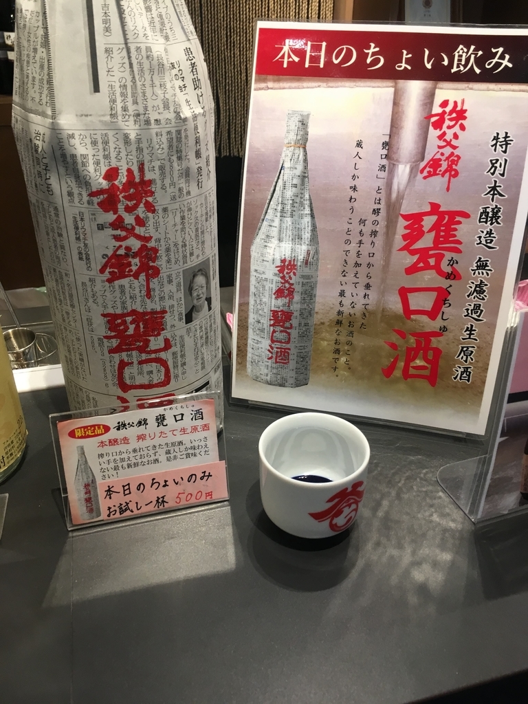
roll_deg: -1.4
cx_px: 264
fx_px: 590
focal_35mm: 29
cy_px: 352
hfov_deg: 48.2
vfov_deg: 61.7
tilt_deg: -31.2
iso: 50
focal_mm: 4.15
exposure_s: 1/30
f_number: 2.2
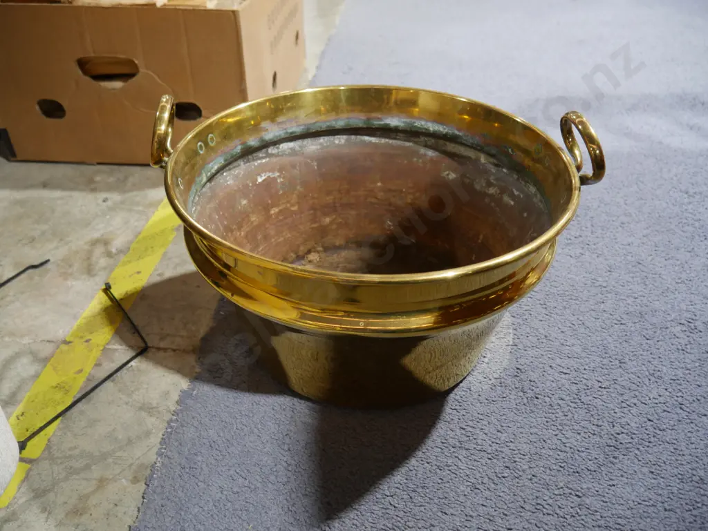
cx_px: 354
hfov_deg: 63.4
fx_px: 573
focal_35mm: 28
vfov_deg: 49.8
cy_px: 266
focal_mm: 14
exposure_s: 1/60
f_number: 3.5
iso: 1000
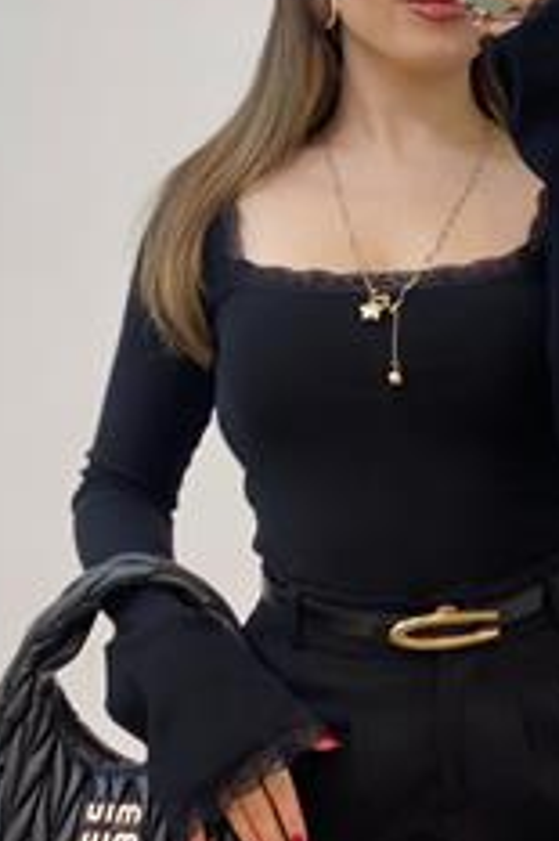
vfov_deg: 21.2
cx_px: 389
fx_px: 2239
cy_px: 283
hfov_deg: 14.2
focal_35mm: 96
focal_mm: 6
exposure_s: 1/100
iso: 100
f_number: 2
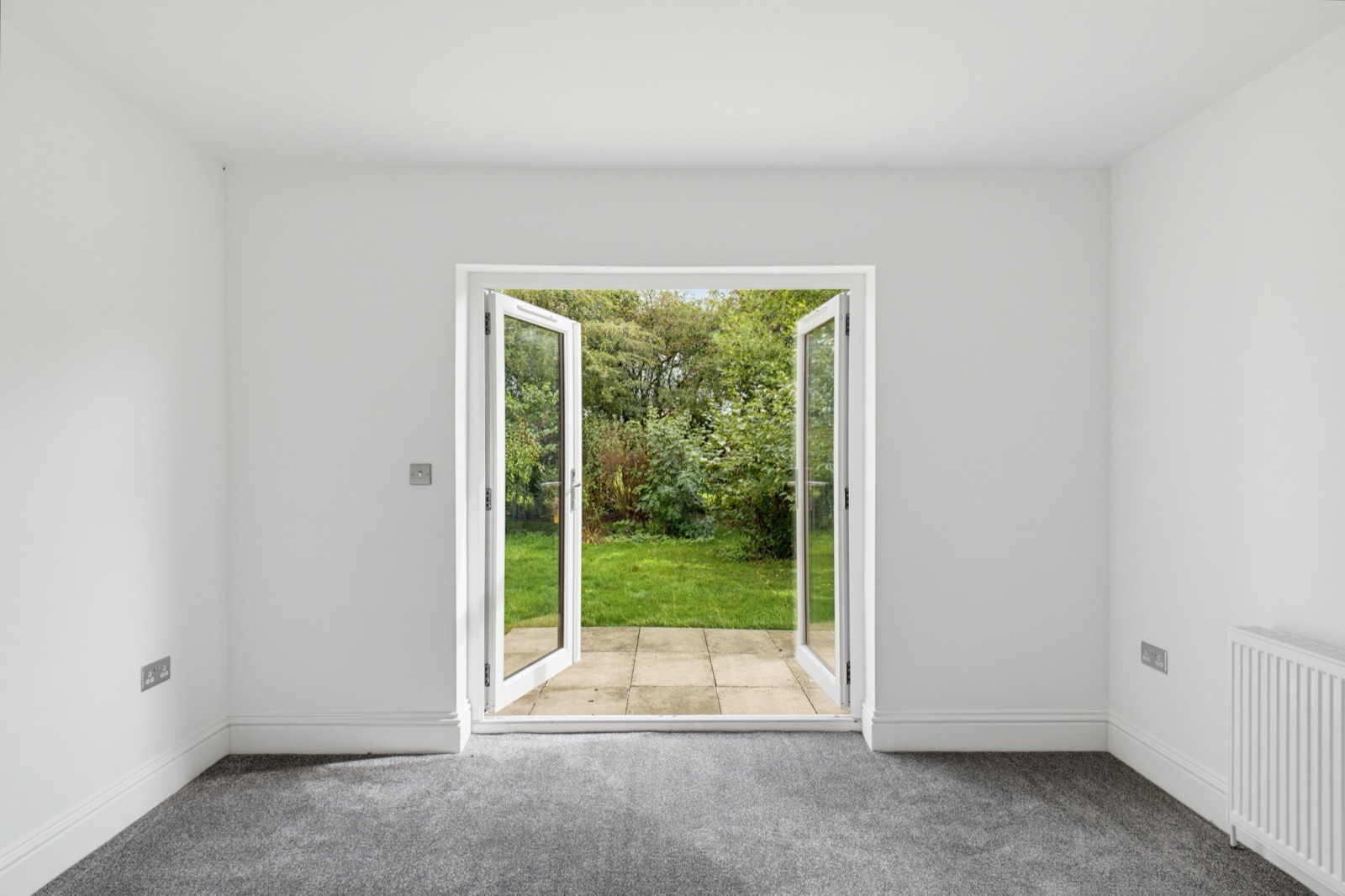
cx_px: 672
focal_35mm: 20
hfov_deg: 84.0
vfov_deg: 61.9
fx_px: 747
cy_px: 448
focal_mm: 20
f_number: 8
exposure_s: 1/6
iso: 100
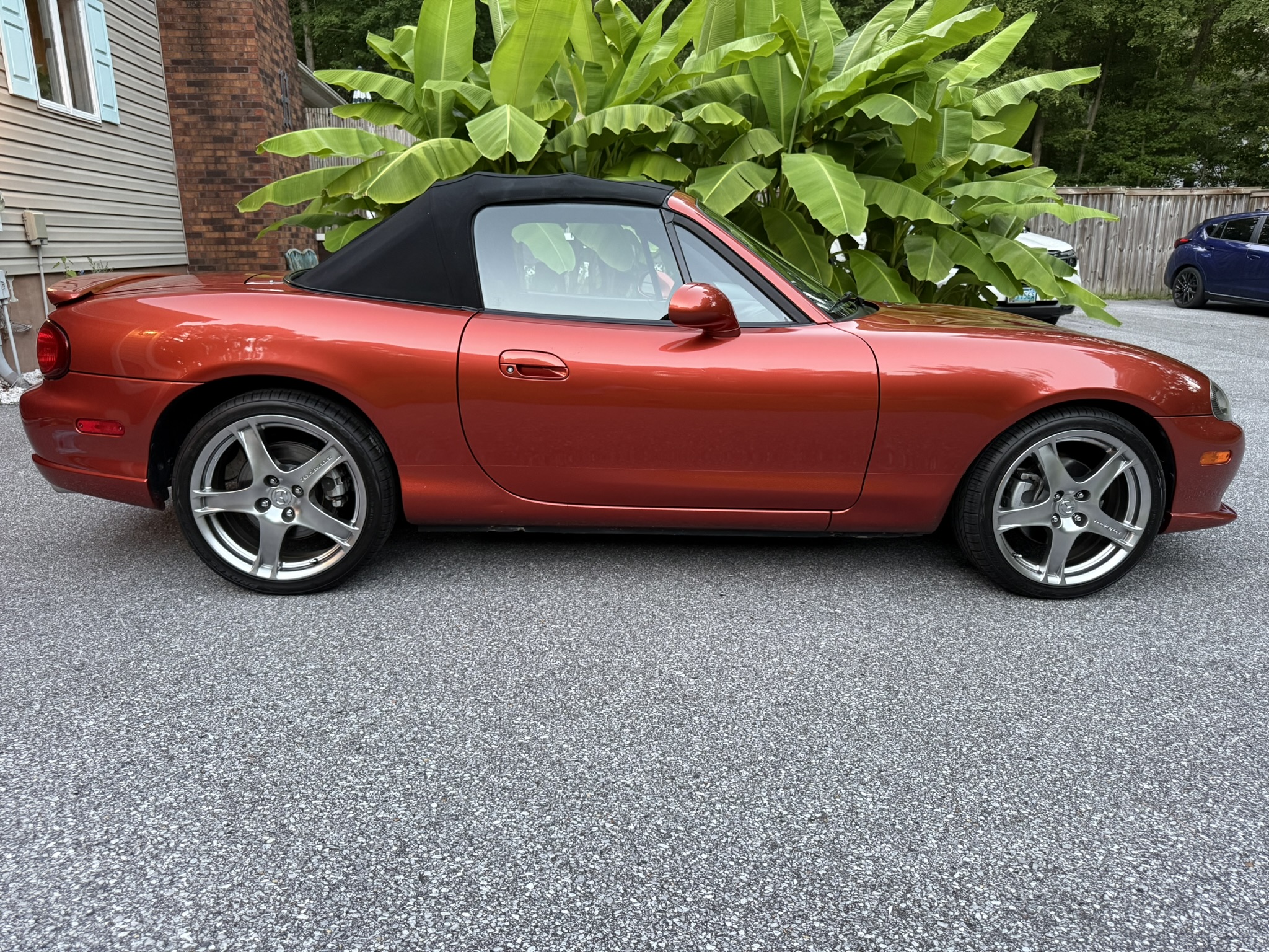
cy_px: 476
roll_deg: +0.8
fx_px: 880
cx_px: 634
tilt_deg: -14.0
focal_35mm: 24
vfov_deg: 56.8
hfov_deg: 71.6
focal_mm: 6.76
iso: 320
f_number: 1.78
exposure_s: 1/60
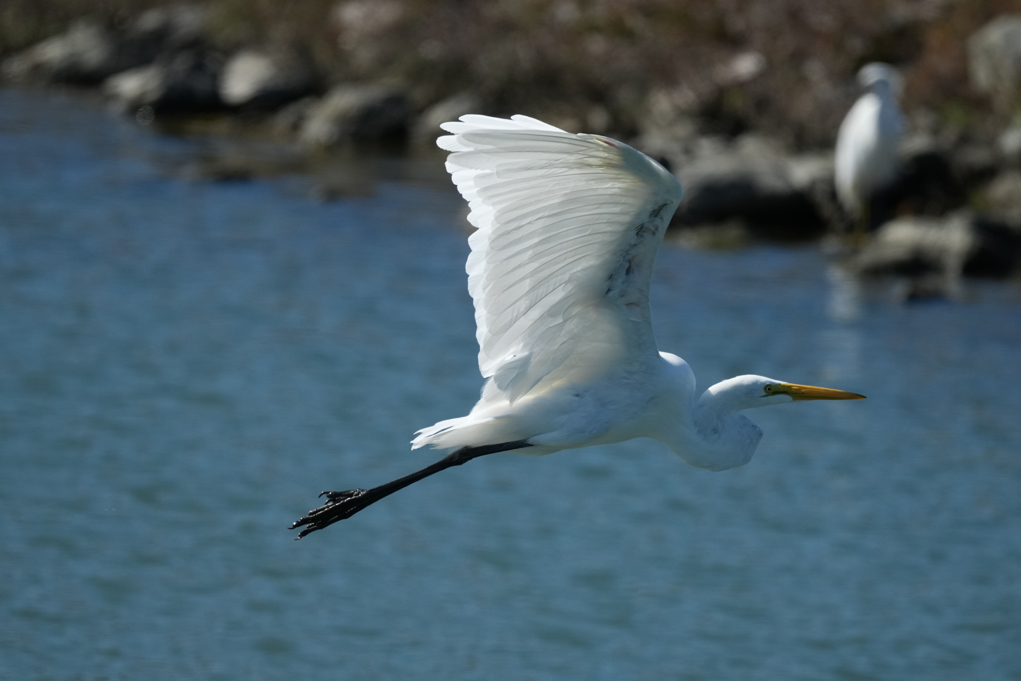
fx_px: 23821
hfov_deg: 2.5
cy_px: 340
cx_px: 510
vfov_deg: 1.6
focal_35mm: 840
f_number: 6.3
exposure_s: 1/3200
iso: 640
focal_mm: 560
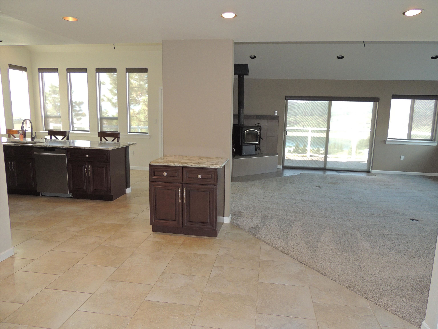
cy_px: 164
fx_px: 304
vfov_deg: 56.8
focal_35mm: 24
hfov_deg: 71.6
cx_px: 219
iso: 250
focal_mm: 4.3
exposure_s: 1/40
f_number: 3
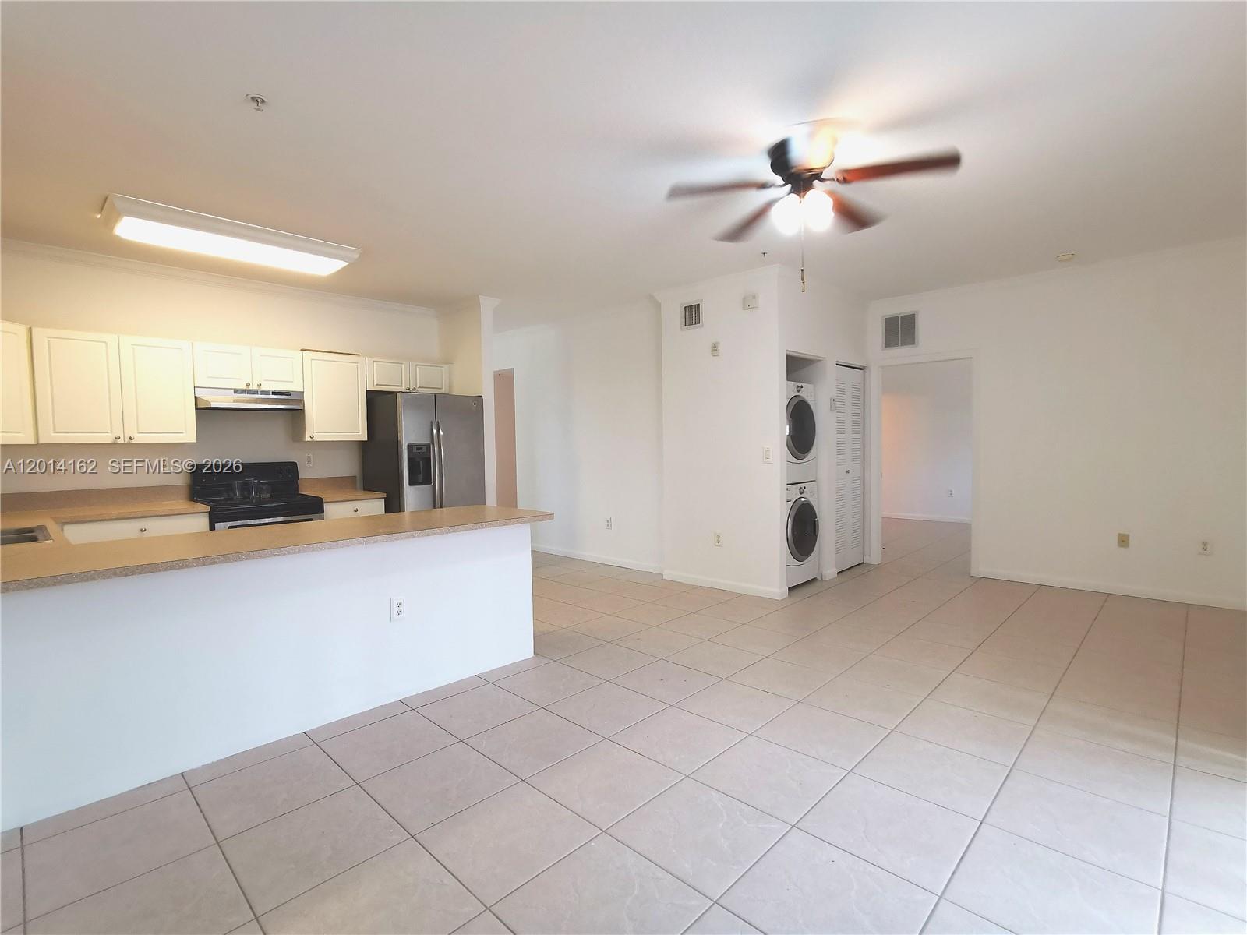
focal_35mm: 17
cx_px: 624
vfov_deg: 74.7
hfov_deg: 91.0
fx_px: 612
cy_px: 468
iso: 160
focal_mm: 2.23
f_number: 2.2
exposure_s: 1/40
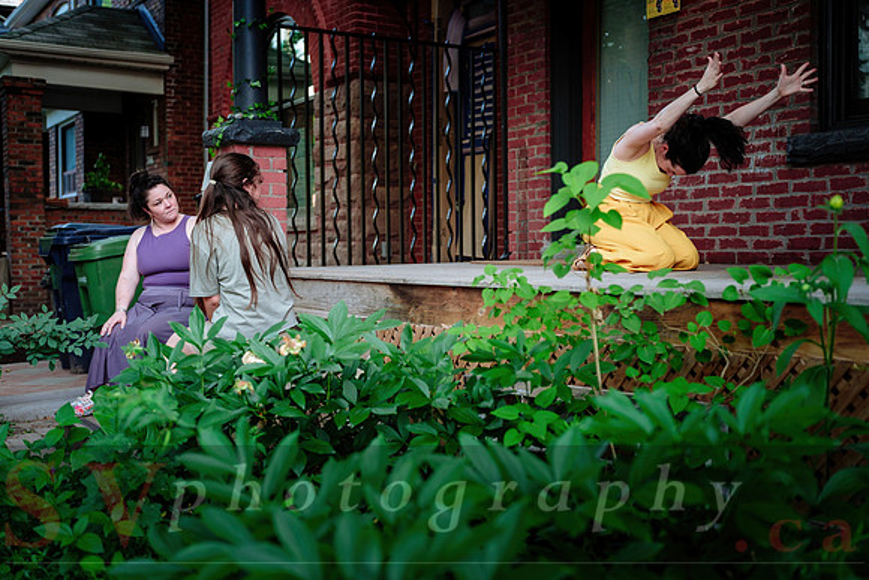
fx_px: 942
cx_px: 434
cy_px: 290
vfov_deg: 34.2
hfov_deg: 49.5
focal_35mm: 39
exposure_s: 1/160
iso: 500
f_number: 1.8
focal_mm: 25.9
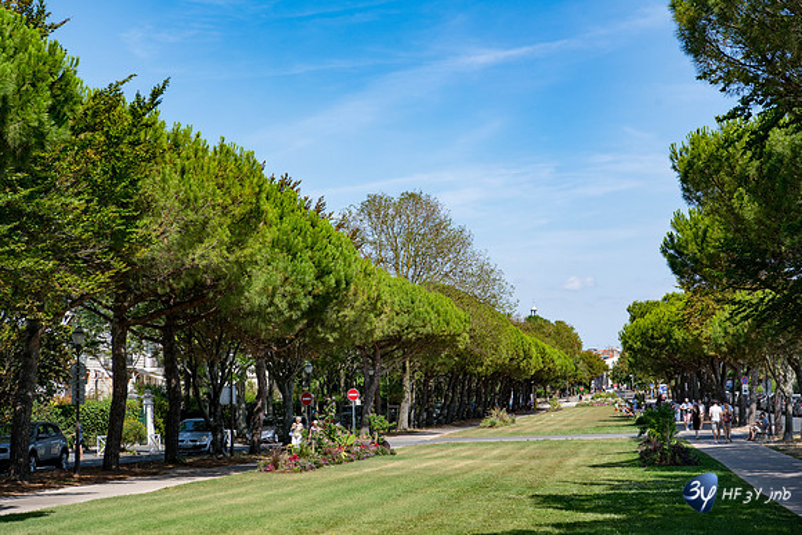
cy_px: 268
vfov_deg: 19.5
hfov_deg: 28.8
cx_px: 401
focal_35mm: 70
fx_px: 1560
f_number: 8
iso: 64
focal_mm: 70
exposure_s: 1/320
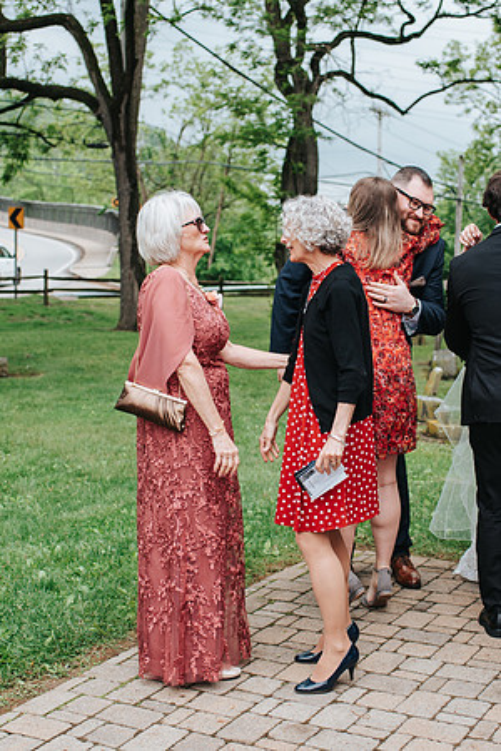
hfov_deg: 25.7
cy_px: 375
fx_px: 1098
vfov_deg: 37.8
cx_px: 274
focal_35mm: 53
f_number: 3.2
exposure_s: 1/800
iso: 250
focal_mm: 35
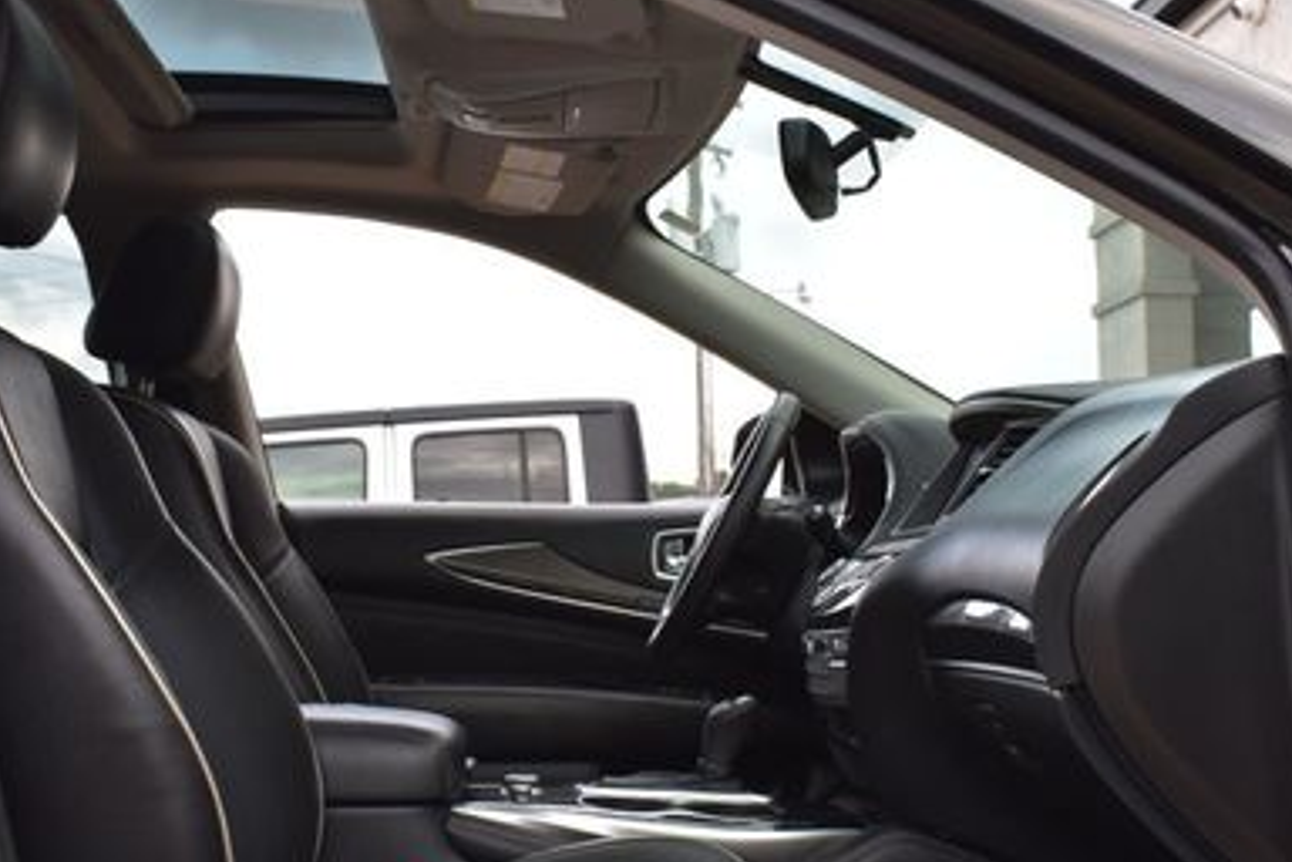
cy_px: 583
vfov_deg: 26.8
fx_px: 1794
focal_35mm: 50
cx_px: 612
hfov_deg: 39.6
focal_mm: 20
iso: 400
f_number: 9
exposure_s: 1/100
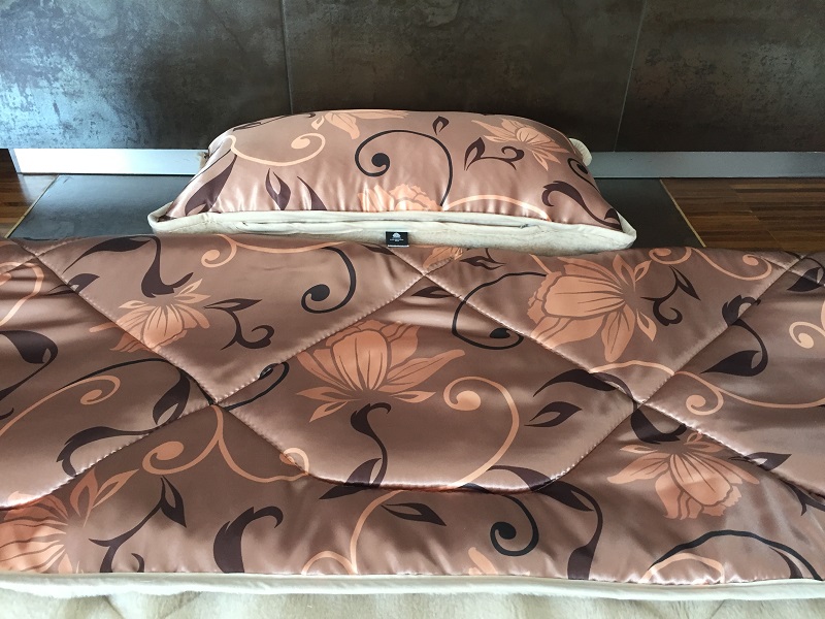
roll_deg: -2.8
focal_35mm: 29
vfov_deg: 48.2
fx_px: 691
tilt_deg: -37.9
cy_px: 310
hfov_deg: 61.7
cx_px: 412
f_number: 2.2
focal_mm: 4.15
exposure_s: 1/33
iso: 160
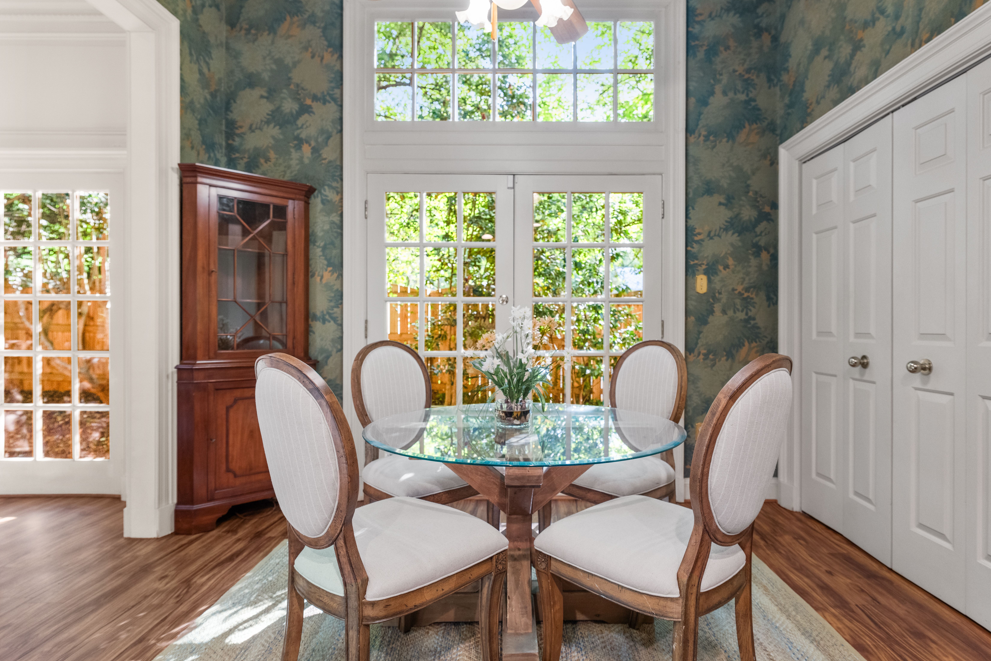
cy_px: 342
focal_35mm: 19
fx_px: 523
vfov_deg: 64.5
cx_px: 521
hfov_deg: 86.8
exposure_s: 1/30
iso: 1250
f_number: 3.2
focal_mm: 18
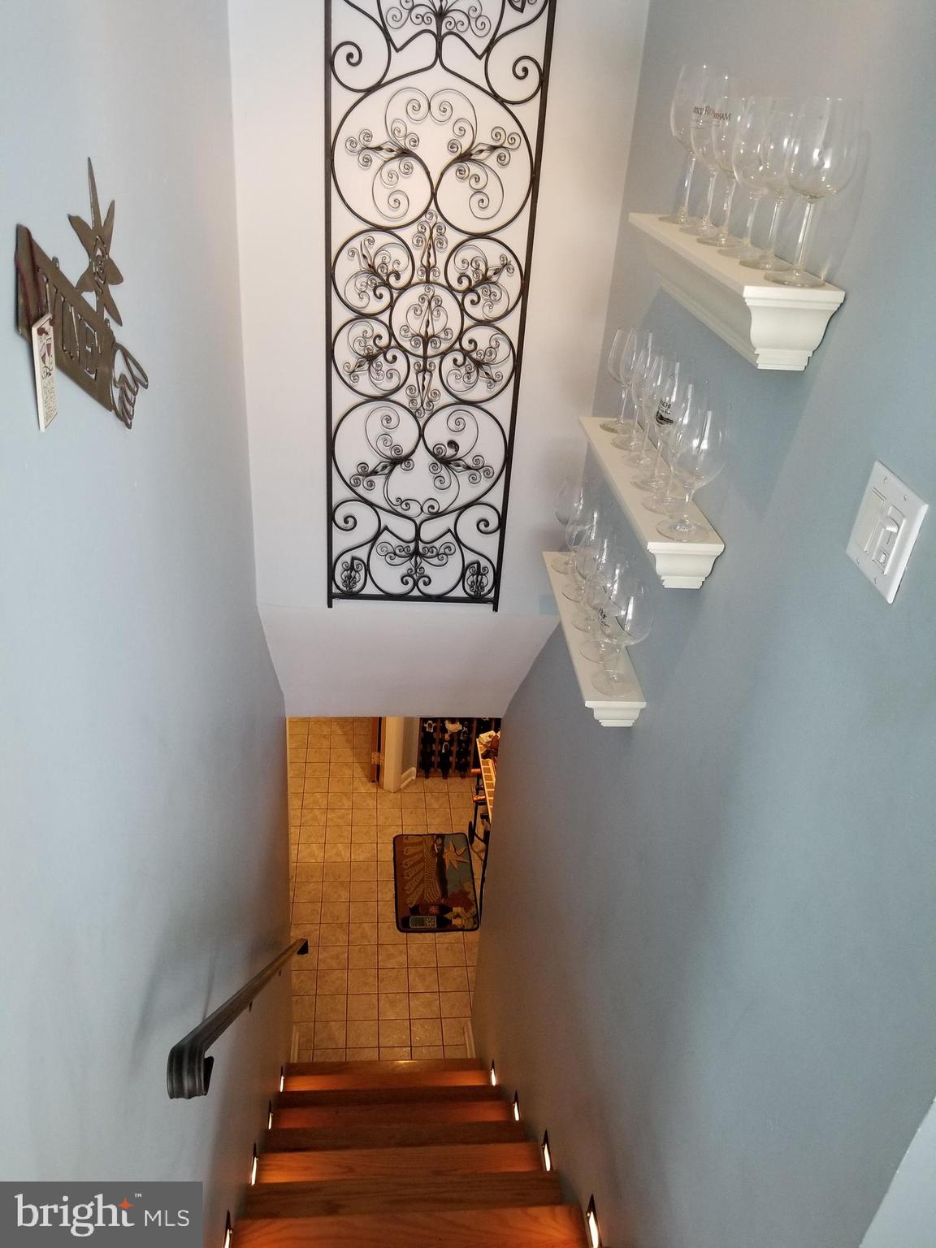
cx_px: 468
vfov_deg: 67.3
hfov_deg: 53.1
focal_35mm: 26
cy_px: 624
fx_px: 937
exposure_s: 1/60
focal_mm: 4.25
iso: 200
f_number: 1.7
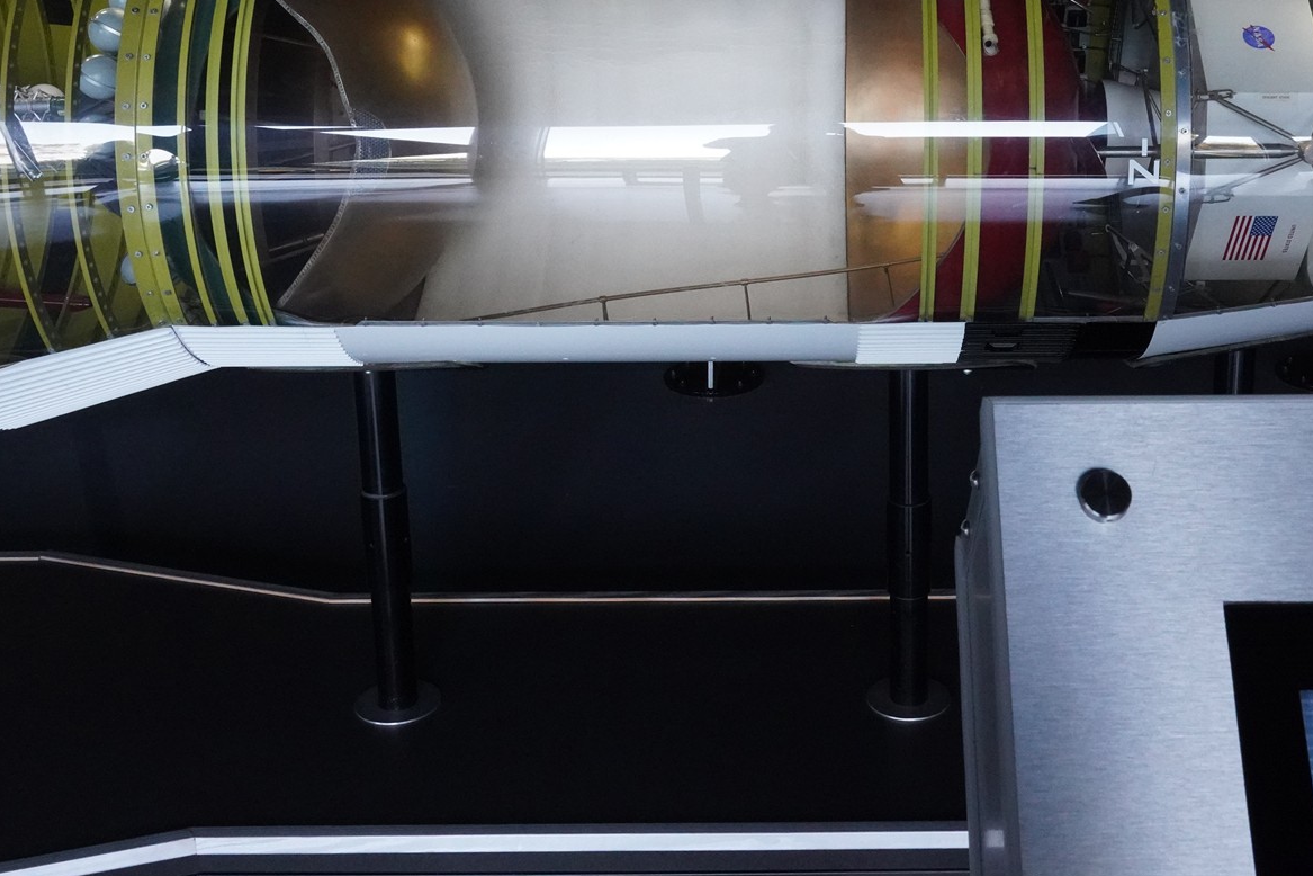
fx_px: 1751
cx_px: 851
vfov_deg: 27.5
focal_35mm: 48
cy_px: 175
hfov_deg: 40.7
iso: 8000
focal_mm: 28
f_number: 20
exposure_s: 1/80
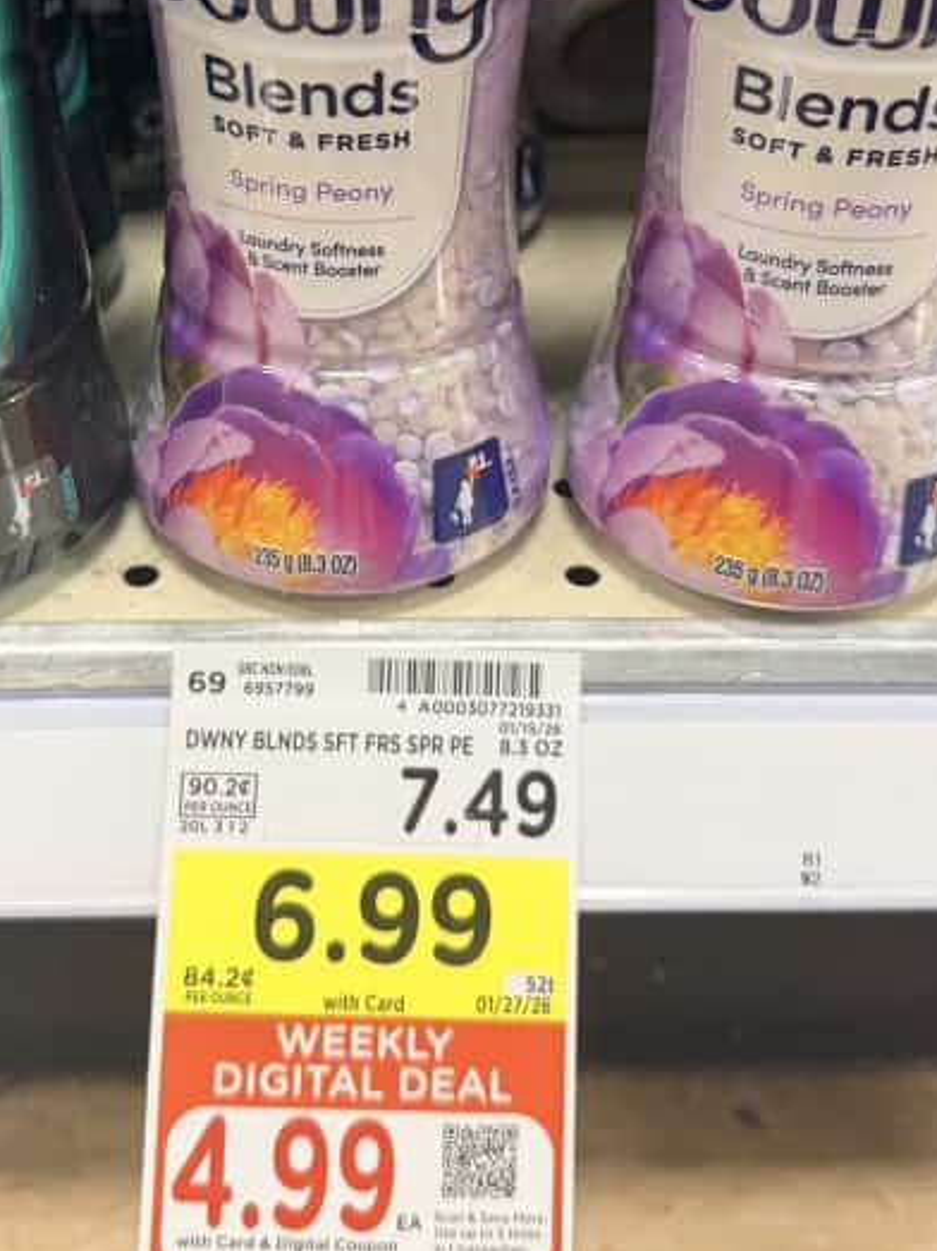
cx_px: 454
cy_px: 325
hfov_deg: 30.9
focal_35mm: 47
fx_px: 1697
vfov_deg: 39.4
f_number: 1.8
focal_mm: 6.8
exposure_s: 1/61
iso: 125
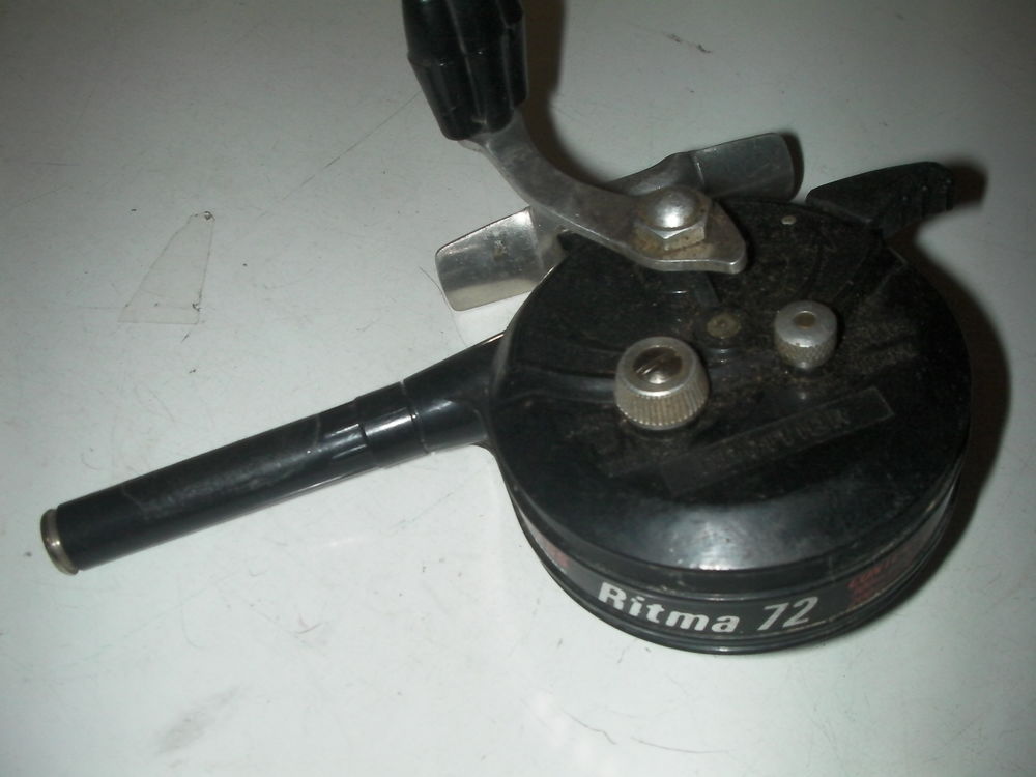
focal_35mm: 38
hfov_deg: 49.0
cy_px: 388
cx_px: 518
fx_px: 1137
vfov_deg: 37.7
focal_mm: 6.3
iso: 200
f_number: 5.6
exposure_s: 1/30
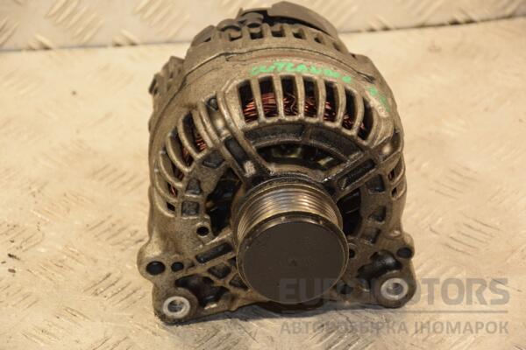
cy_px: 175
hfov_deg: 15.2
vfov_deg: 10.2
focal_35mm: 135
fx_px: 1972
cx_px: 263
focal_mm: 90
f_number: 5.6
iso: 800
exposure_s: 1/100
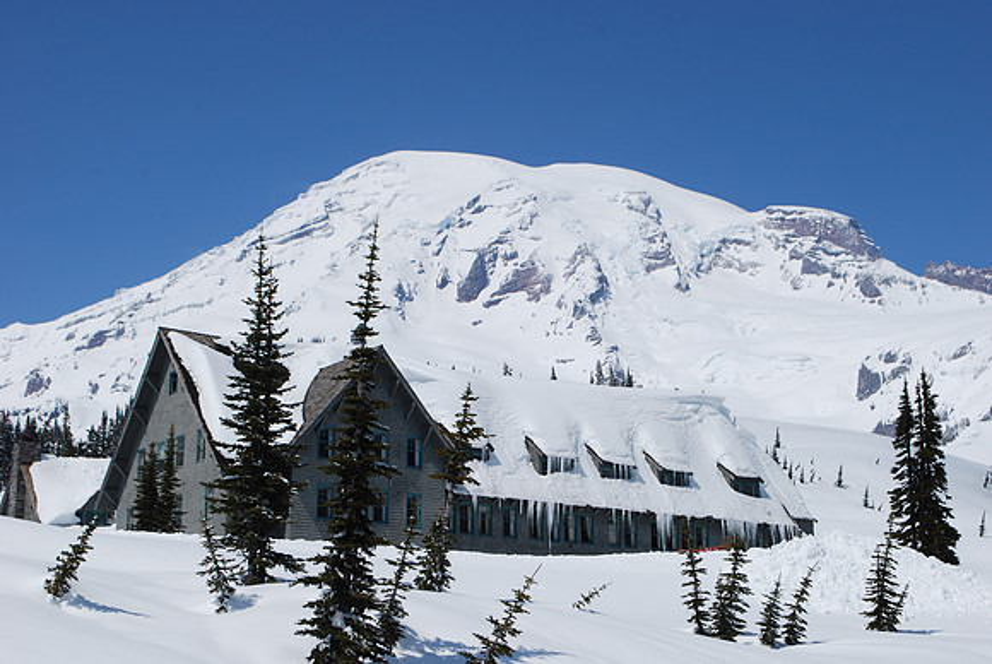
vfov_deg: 22.7
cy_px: 332
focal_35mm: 60
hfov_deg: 33.4
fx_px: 1655
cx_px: 496
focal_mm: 40
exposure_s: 1/400
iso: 100
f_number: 10
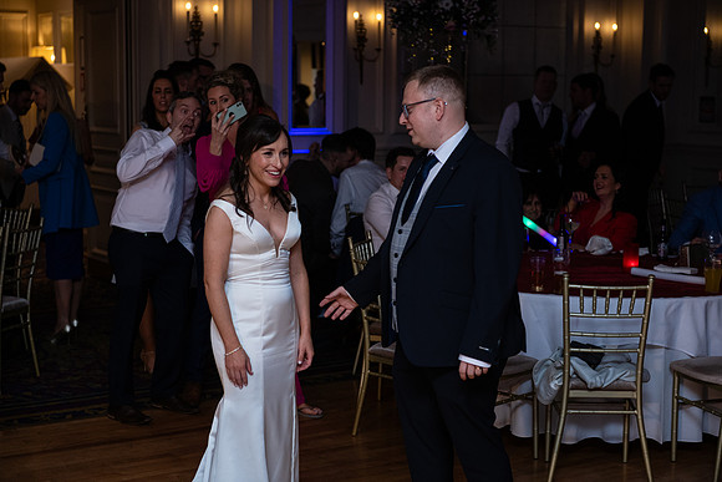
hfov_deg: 28.8
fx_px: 1404
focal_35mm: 70
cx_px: 361
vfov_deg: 19.5
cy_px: 241
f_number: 3.5
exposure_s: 1/160
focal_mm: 70
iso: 800
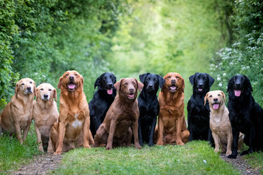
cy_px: 88
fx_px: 1008
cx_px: 132
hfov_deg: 14.9
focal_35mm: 138
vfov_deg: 9.9
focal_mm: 92
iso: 5000
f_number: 2.8
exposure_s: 1/800
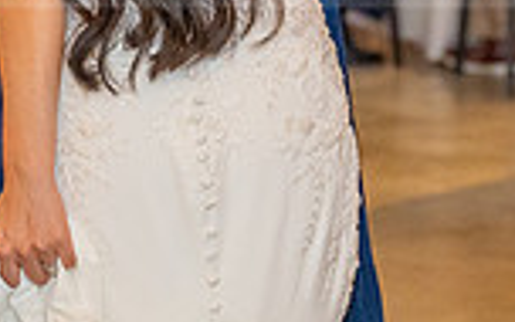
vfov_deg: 5.6
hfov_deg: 9.0
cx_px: 230
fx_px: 3270
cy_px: -73
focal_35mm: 233
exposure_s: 1/200
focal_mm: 60
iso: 2000
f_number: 3.2
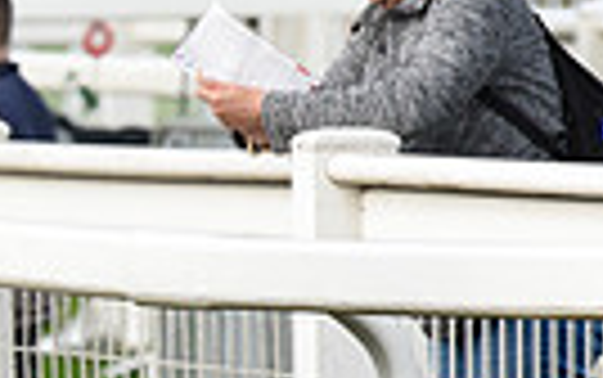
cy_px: 304
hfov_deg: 2.4
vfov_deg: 1.5
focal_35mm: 880
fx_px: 14474
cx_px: -648
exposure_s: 1/640
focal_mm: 200
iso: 1000
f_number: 5.6
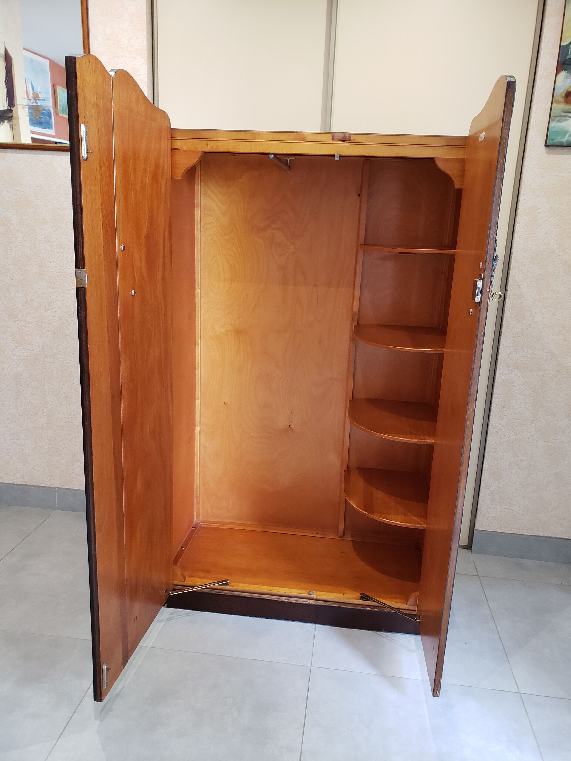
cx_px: 286
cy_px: 380
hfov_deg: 53.1
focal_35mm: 26
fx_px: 572
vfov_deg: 67.3
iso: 250
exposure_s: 1/25
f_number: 2.4
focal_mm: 4.3
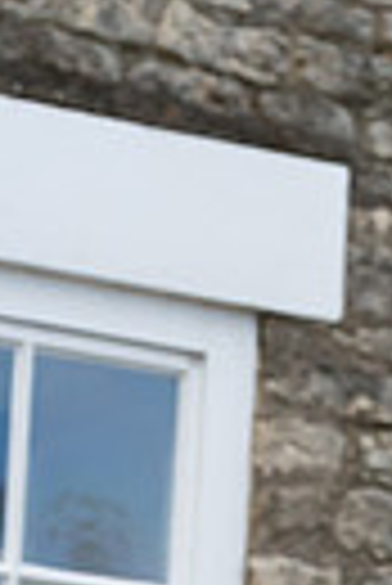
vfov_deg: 6.5
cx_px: 536
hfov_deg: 4.4
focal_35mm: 312
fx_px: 5082
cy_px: 772
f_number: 5
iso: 800
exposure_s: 1/1000
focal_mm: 70
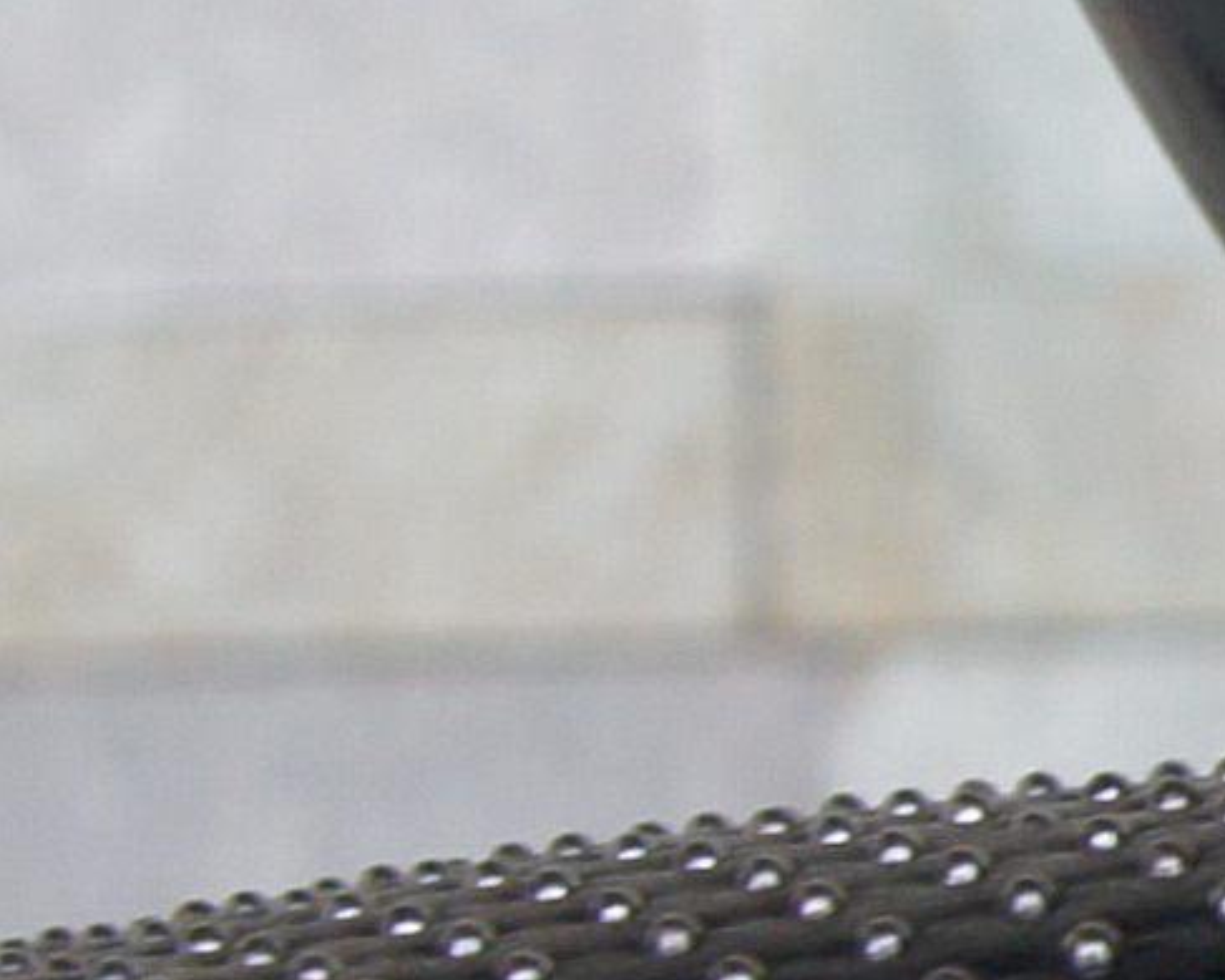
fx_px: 8176
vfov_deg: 6.9
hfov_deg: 8.1
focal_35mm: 225
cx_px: 2548
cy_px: 741
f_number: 4.5
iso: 200
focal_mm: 17
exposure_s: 1/50
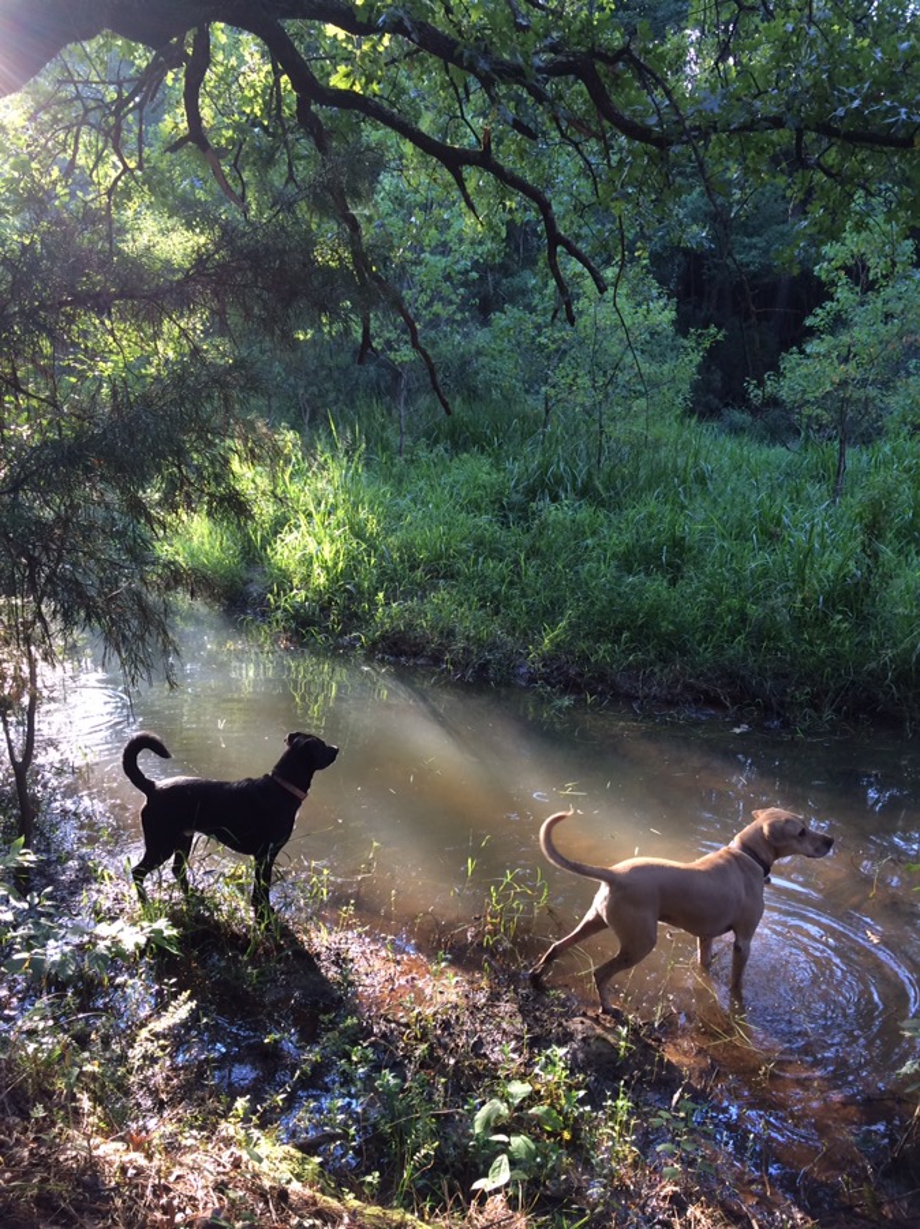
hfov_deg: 48.2
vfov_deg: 61.7
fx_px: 1029
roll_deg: +0.6
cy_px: 614
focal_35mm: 29
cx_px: 460
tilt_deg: -15.9
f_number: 2.2
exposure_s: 1/30
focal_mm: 4.15
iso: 32
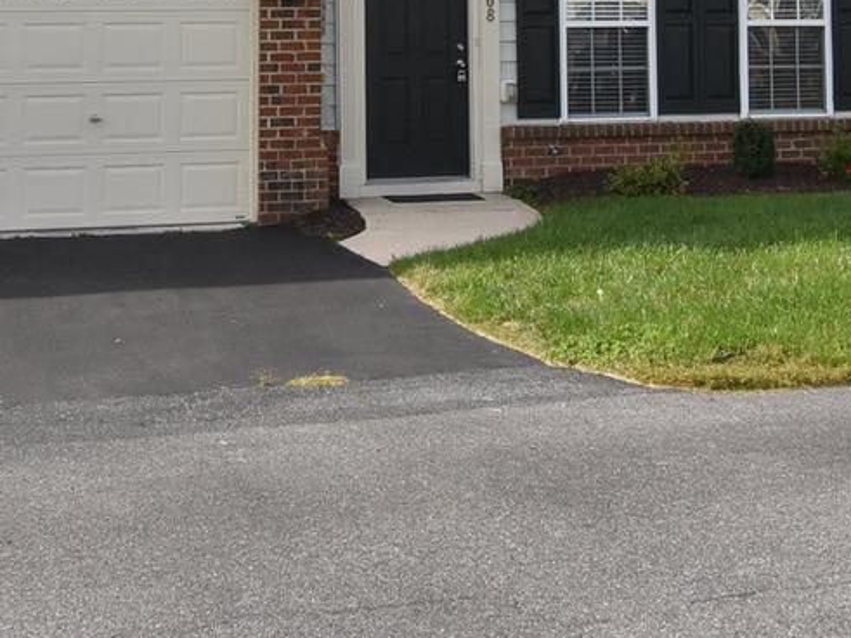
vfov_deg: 17.4
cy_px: -146
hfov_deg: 24.3
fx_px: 1976
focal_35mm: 80
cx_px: 430
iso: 800
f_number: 13
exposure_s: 1/640
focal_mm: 19
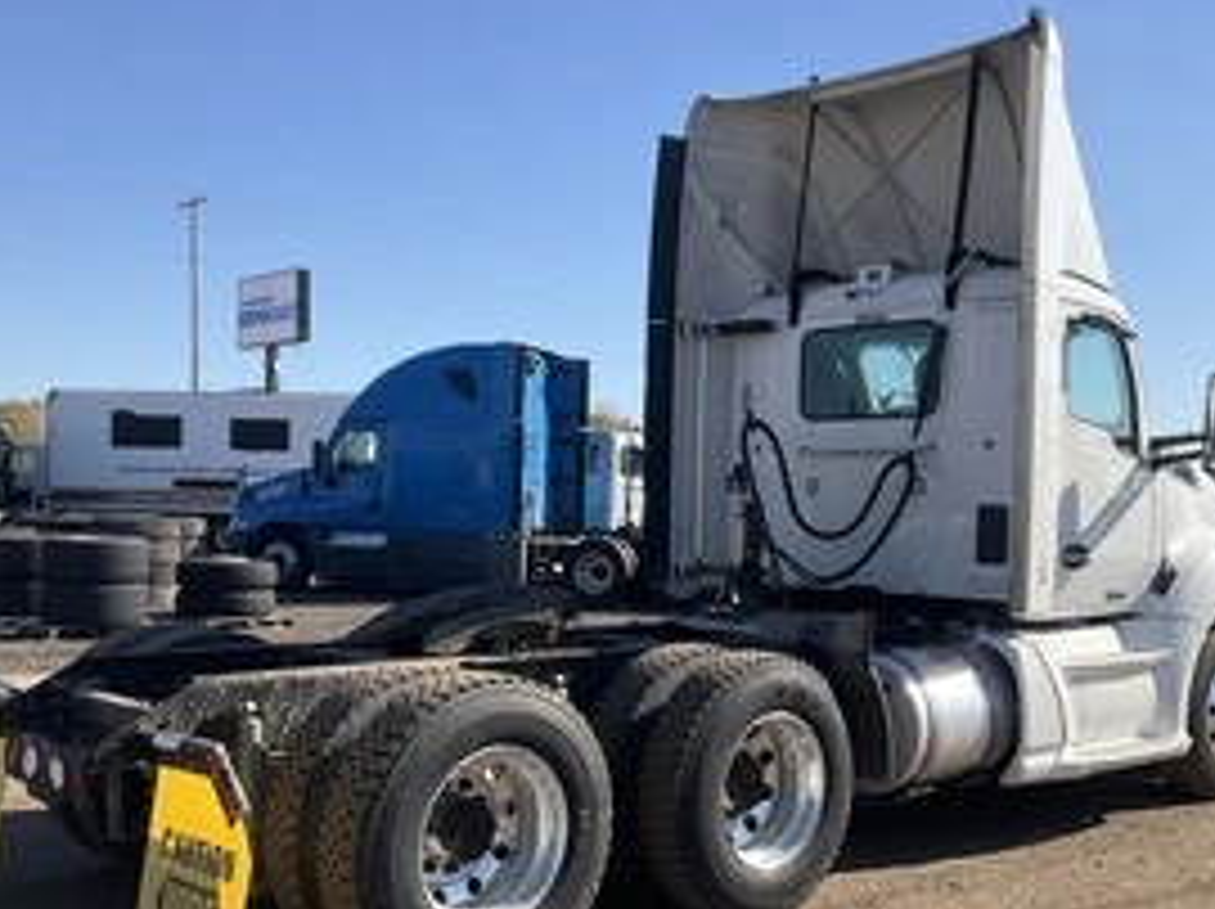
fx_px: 1508
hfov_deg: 43.8
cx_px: 675
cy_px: 513
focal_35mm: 43
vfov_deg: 33.5
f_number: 1.8
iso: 25
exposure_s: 1/1786
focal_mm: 3
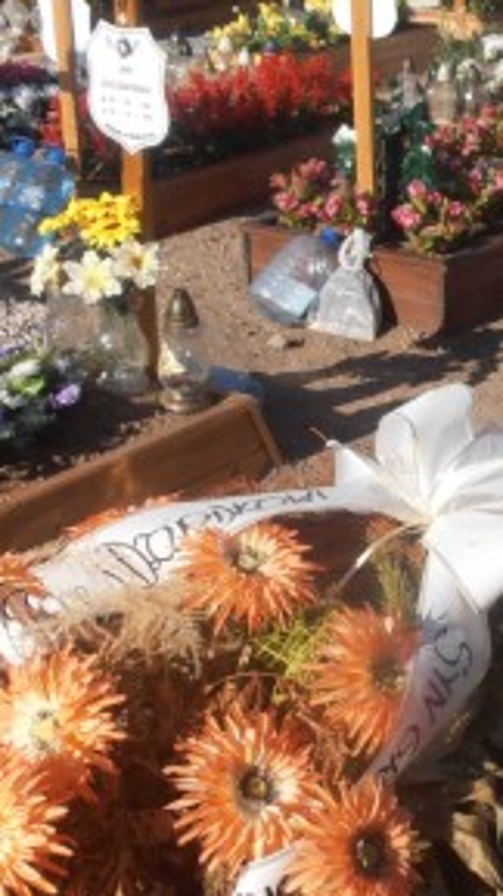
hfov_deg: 19.7
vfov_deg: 36.0
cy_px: 415
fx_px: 1379
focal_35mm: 58
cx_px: 571
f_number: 7.9
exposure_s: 1/250
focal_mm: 4.2
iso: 80
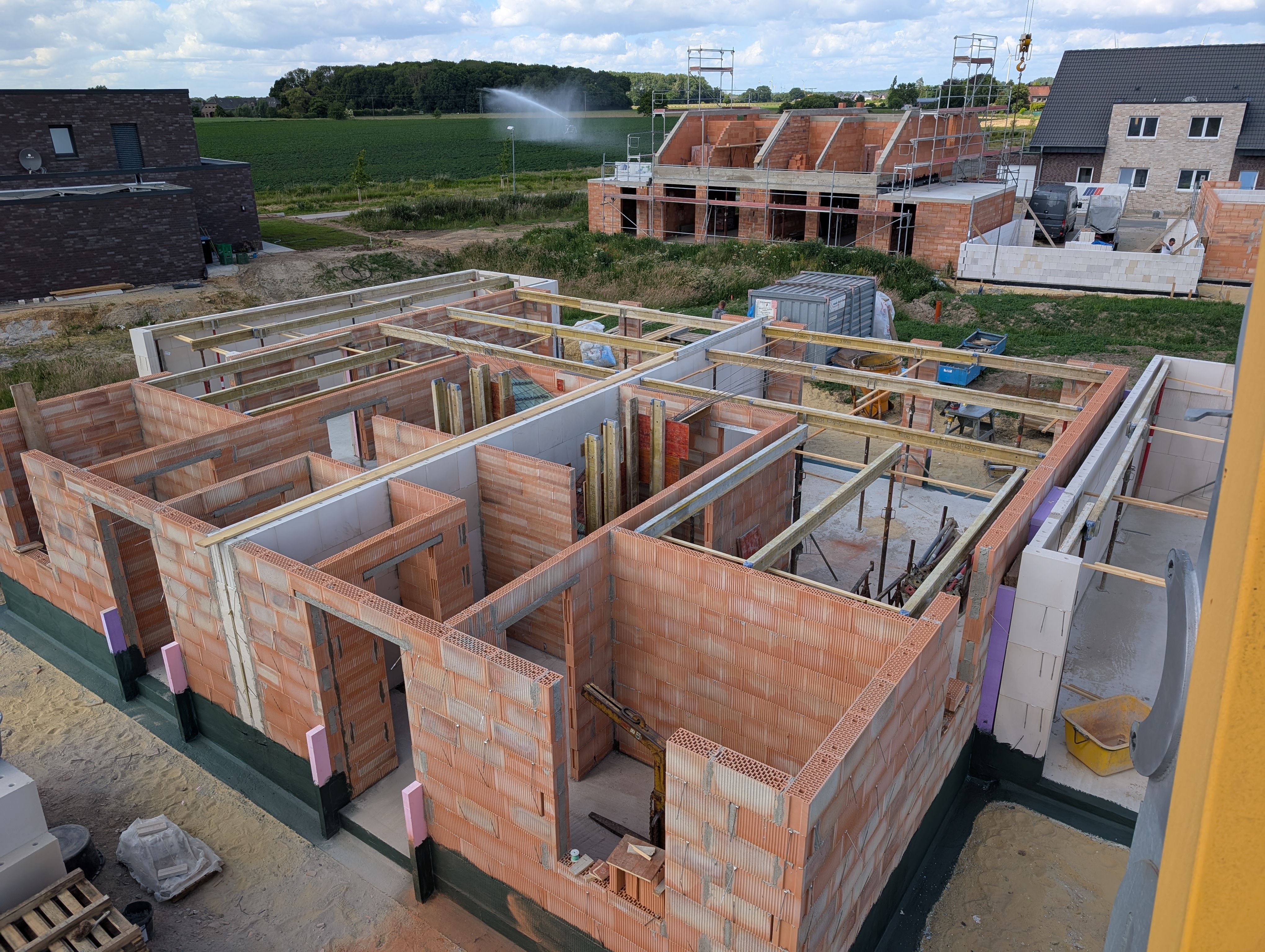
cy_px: 476
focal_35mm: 24
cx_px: 632
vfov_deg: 56.9
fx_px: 878
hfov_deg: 71.5
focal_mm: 6.9
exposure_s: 1/786
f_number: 1.68
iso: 21
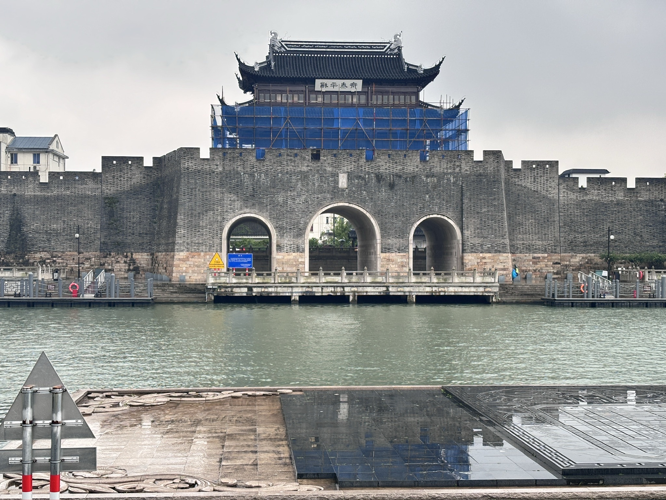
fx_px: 1000
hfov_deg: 36.8
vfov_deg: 28.0
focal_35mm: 52
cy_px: 250
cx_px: 333
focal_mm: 5.96
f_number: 1.6
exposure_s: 1/121
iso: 40
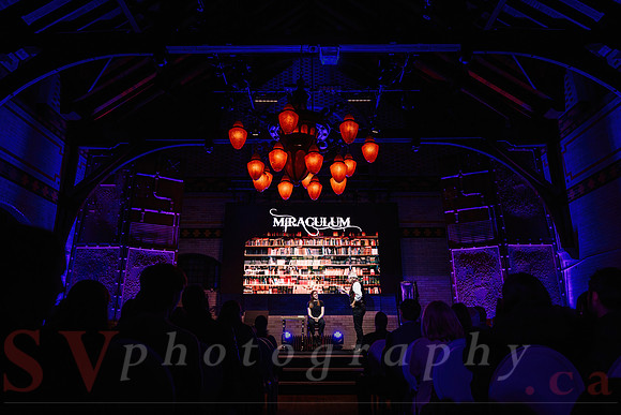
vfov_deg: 53.0
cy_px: 208
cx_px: 310
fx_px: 416
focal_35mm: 24
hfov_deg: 73.5
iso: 1600
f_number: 2.8
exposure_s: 1/250
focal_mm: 24
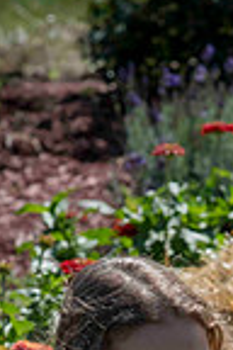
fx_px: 2573
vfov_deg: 7.6
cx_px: 335
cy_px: 513
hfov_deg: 5.1
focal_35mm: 265
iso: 400
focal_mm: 85
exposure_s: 1/1250
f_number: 6.3
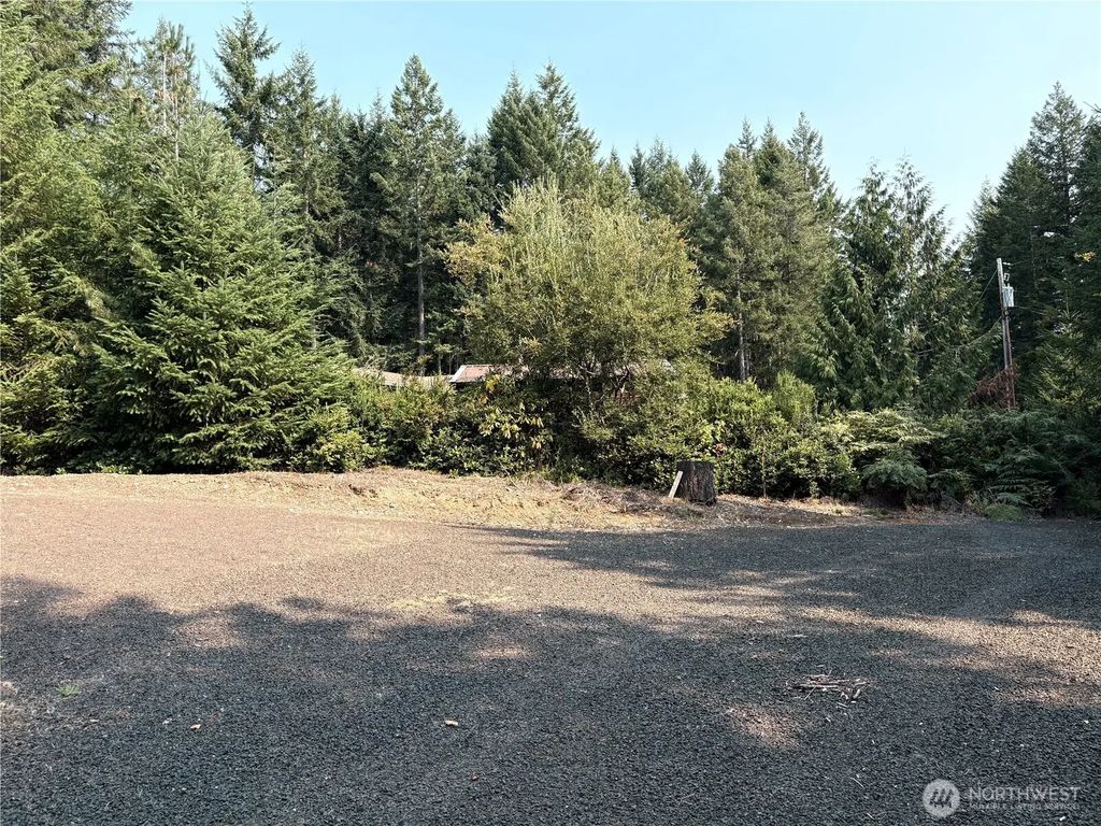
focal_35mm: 26
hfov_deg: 67.3
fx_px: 827
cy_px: 413
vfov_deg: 53.1
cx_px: 550
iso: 64
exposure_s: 1/1001
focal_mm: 5.96
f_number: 1.6
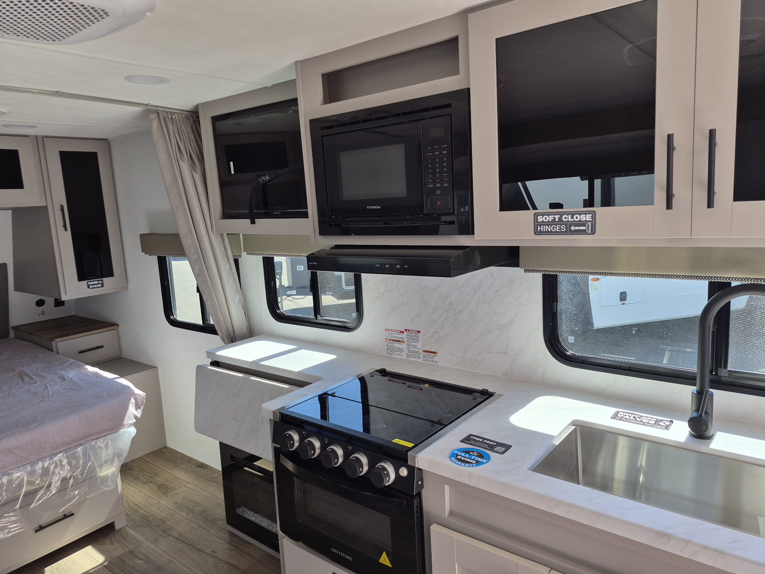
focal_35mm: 23
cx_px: 382
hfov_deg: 73.9
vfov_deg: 58.9
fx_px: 508
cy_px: 287
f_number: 1.8
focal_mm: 5.4
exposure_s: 1/182
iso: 64
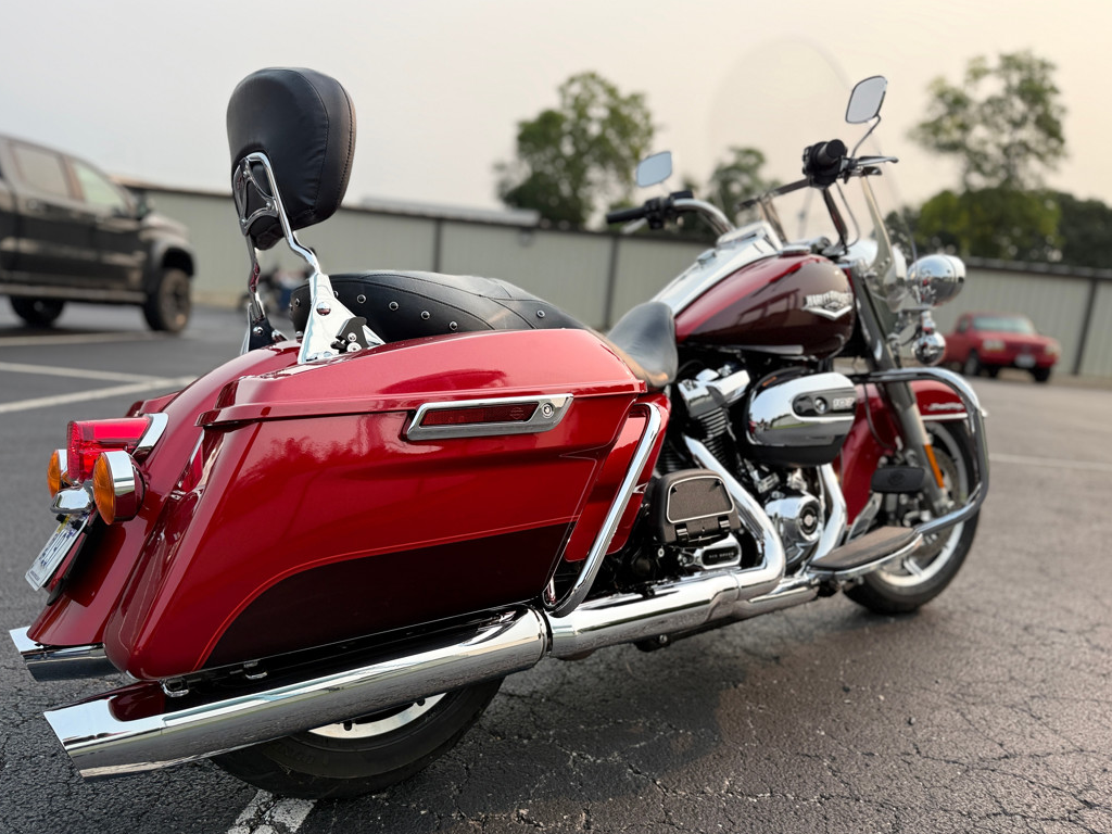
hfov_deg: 69.4
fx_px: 803
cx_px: 537
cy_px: 425
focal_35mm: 25
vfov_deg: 54.9
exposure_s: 1/1618
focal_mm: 6.76
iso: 80
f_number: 1.78
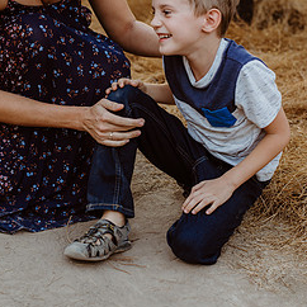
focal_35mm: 79
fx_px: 793
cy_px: 133
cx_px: 164
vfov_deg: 21.9
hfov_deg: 21.9
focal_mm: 50
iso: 200
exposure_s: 1/320
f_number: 2.8
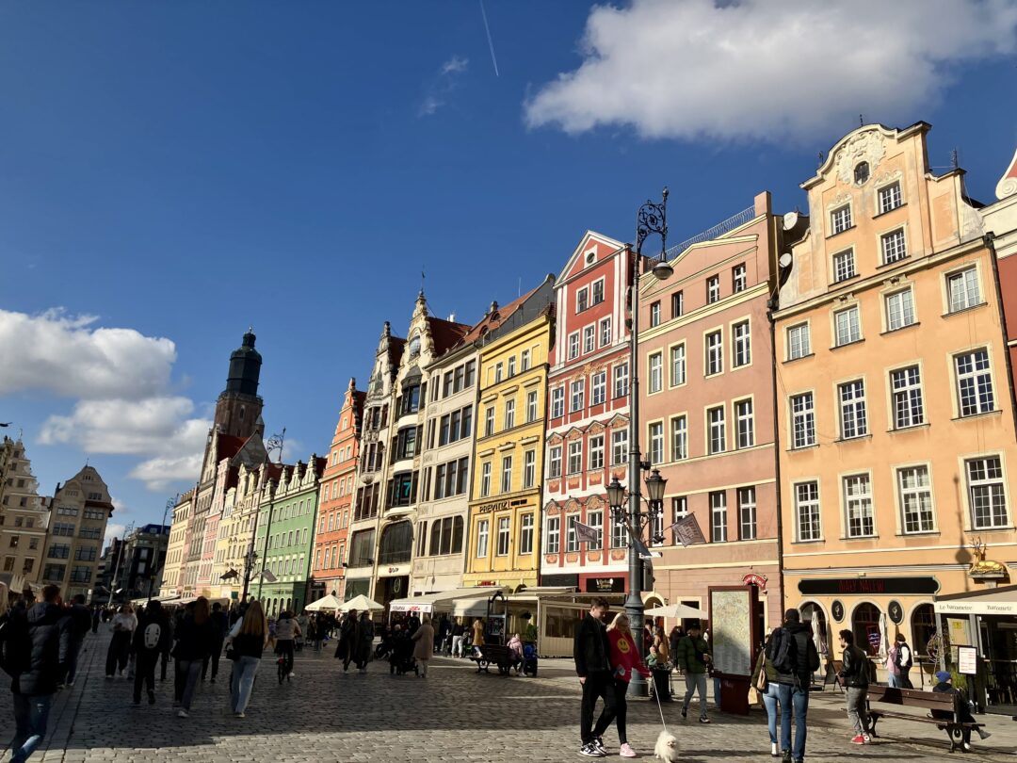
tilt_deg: +17.5
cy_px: 382
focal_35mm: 28
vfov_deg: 49.7
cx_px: 508
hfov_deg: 63.4
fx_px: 823
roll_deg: -3.5
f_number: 1.8
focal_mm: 3.99
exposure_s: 1/4049
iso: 32
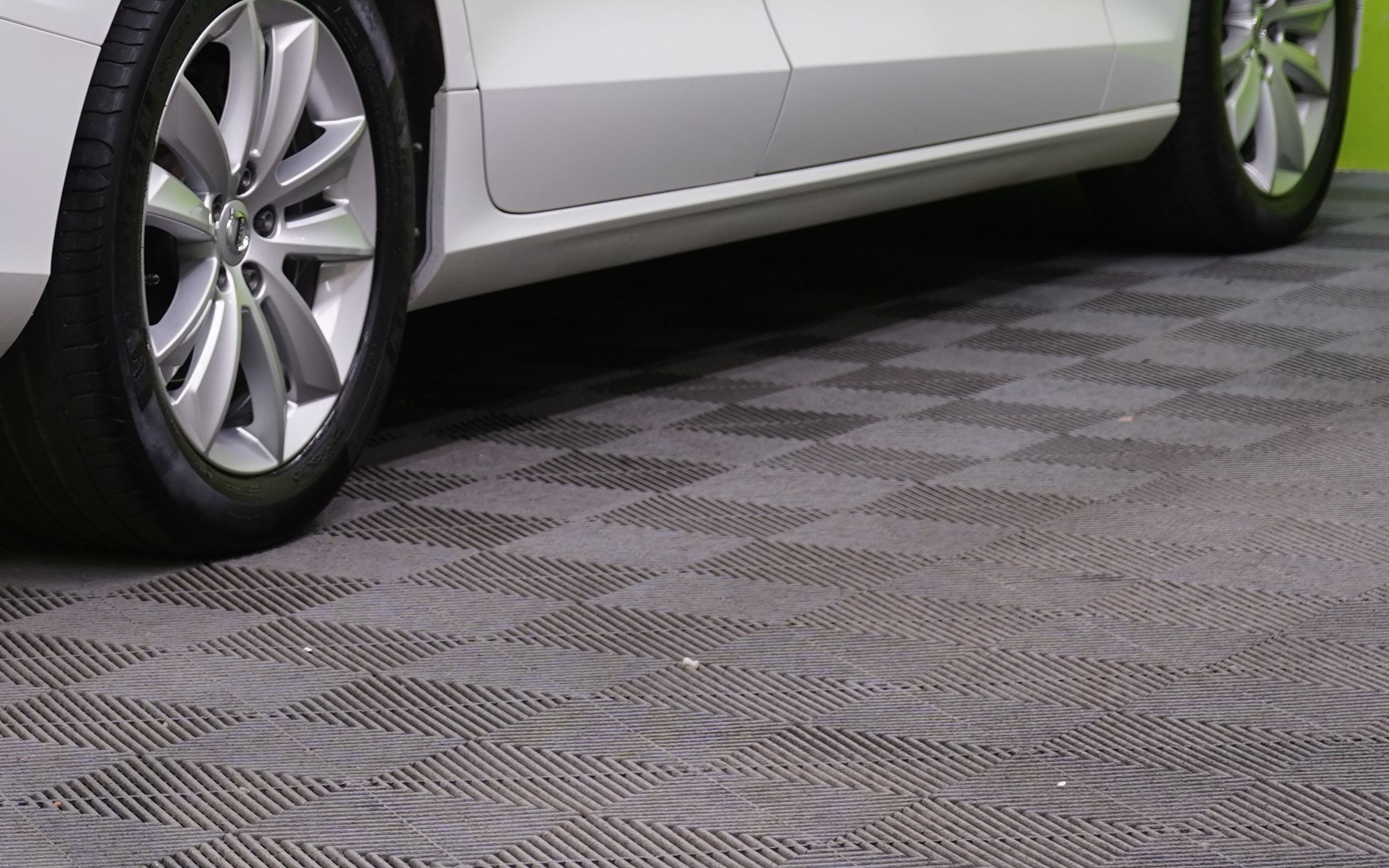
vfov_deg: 8.9
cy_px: -307
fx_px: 5451
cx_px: -87
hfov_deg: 14.2
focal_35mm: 144
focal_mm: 53
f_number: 5
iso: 400
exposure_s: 1/30
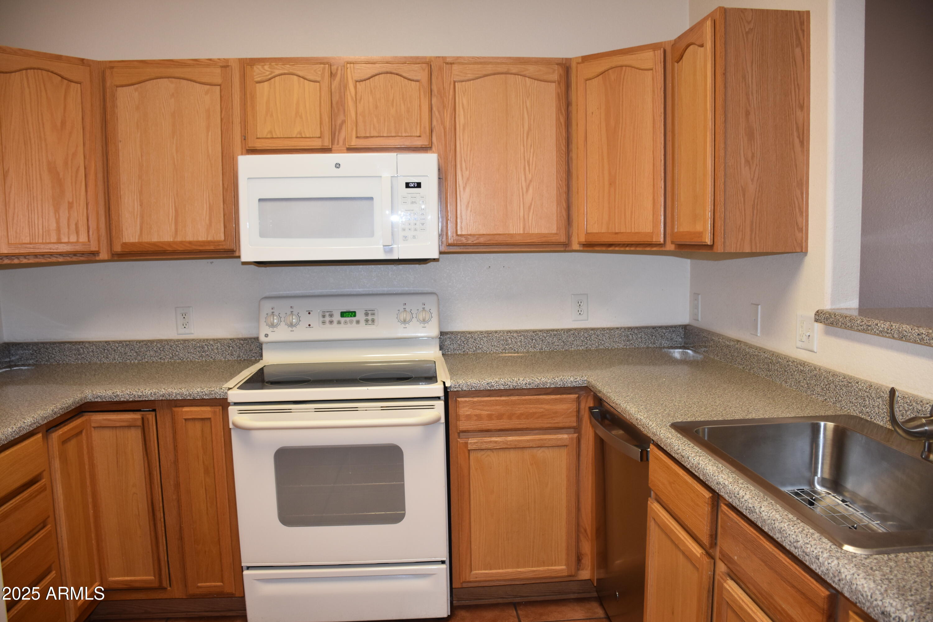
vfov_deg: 47.9
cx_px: 466
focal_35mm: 27
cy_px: 311
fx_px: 700
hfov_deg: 67.4
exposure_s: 1/60
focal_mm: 18
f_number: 4
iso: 400
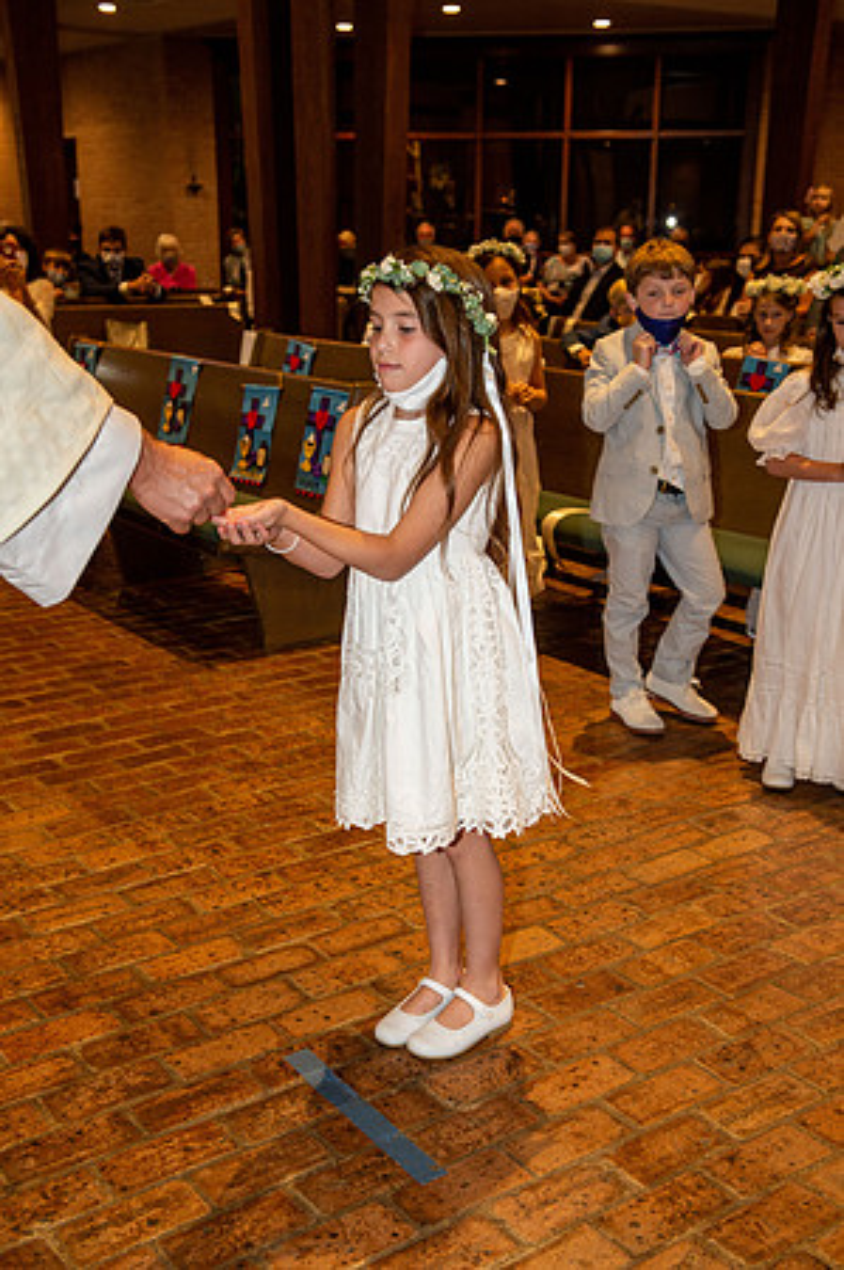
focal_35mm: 42
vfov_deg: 46.4
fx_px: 1480
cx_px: 422
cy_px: 635
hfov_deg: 31.8
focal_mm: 42
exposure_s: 1/125
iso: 1600
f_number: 5
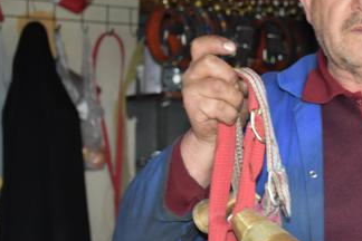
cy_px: 123
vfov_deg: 16.1
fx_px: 855
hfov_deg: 23.2
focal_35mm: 85
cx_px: 335
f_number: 4
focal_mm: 30
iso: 1100
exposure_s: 1/60
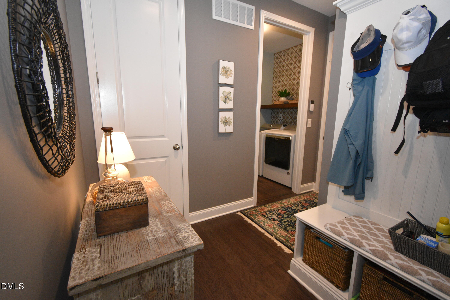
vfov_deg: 77.3
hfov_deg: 100.4
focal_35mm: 15
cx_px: 225
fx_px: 187
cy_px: 150
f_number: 4.5
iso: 1600
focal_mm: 10
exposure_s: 1/80
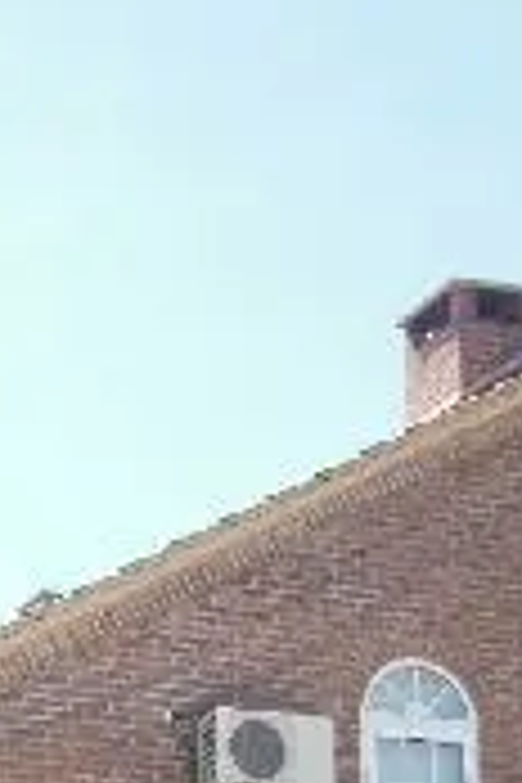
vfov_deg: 14.8
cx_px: -369
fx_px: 2827
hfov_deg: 10.1
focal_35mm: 130
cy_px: 1143
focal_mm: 6
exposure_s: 1/400
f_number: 3.9
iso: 125
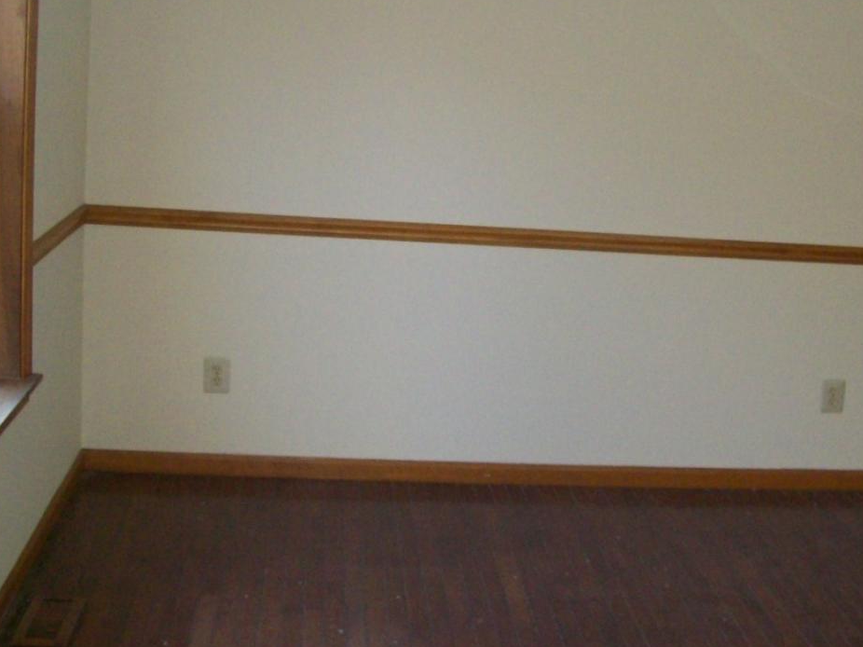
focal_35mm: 56
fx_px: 1396
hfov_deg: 33.9
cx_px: 598
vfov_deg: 26.1
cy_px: 267
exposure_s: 1/64
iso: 200
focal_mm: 6
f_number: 2.7
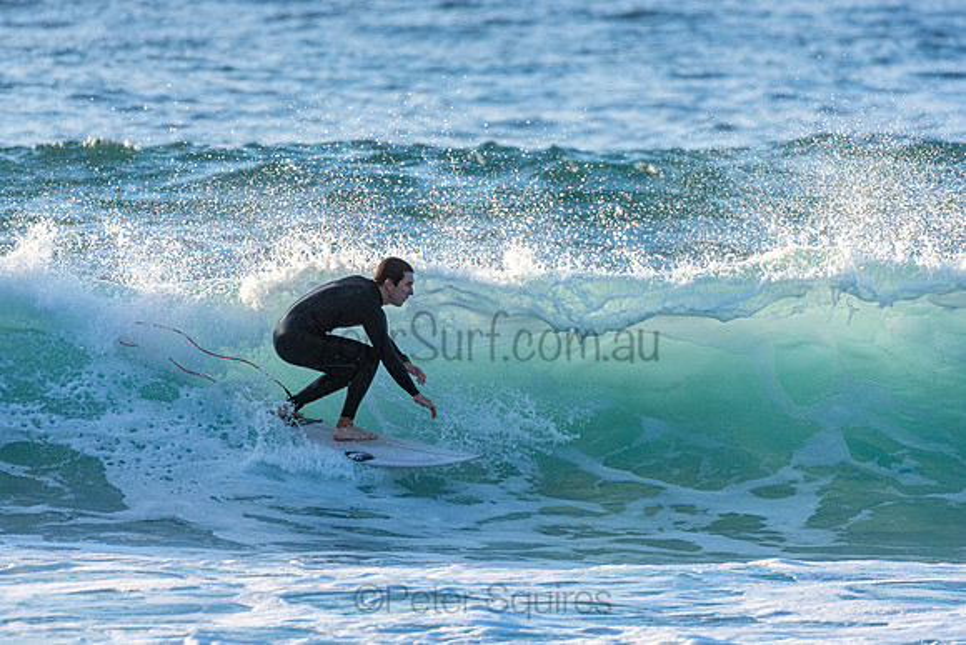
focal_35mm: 750
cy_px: 322
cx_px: 483
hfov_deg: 2.7
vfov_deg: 1.8
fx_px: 20129
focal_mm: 500
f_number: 5.6
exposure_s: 1/1250
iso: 360
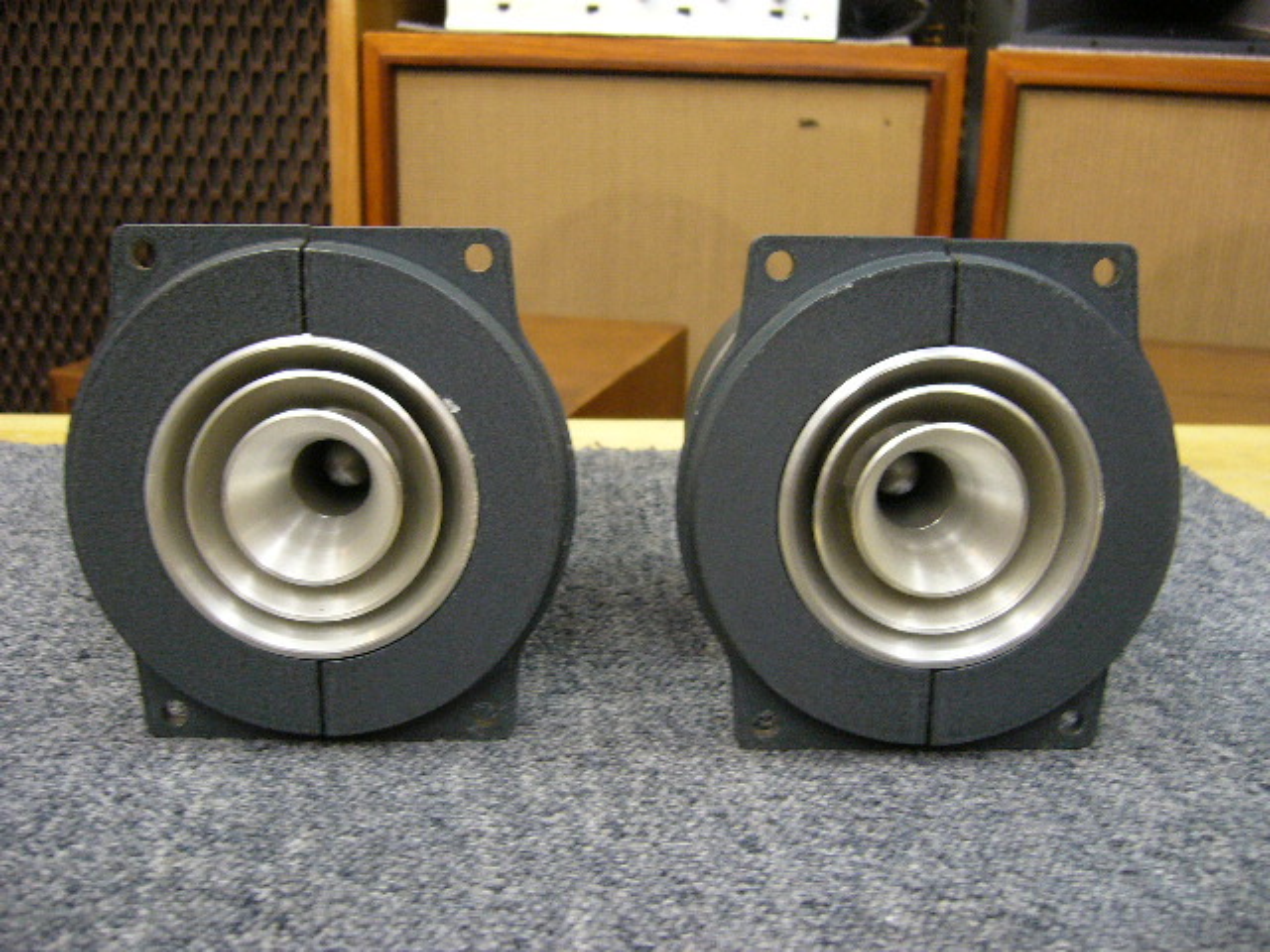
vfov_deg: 40.7
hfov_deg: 52.6
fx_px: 1284
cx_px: 635
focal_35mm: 35
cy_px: 476
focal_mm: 5.8
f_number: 2.8
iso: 160
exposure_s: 1/13
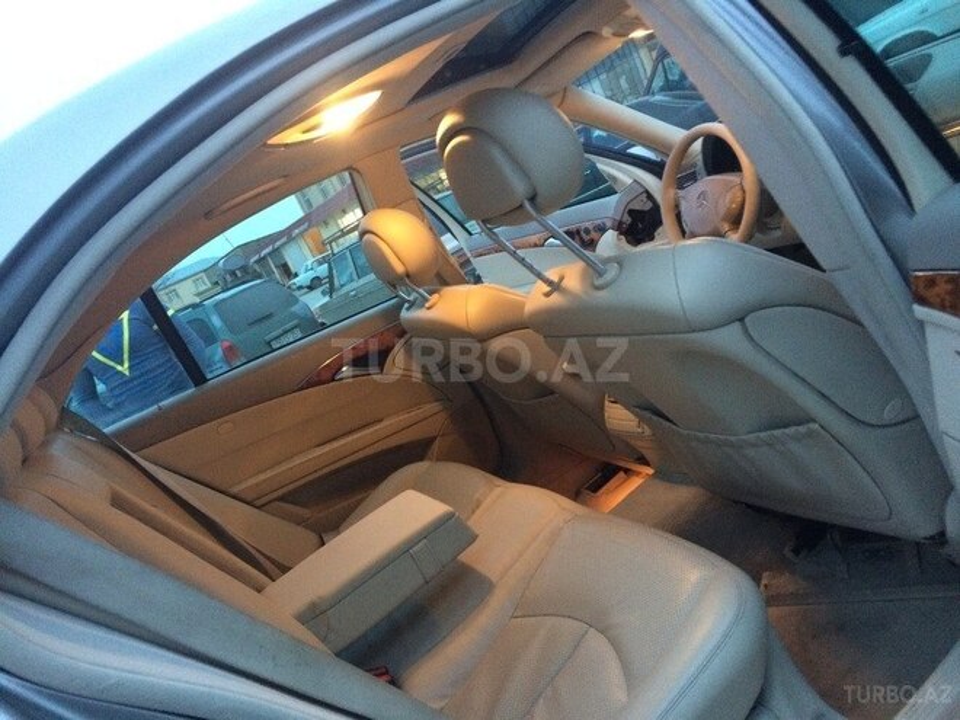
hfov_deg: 61.7
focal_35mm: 29
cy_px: 360
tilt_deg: -12.4
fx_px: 804
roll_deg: +26.2
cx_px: 480
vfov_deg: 48.2
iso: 320
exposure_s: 1/17
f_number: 2.2
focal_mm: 4.15
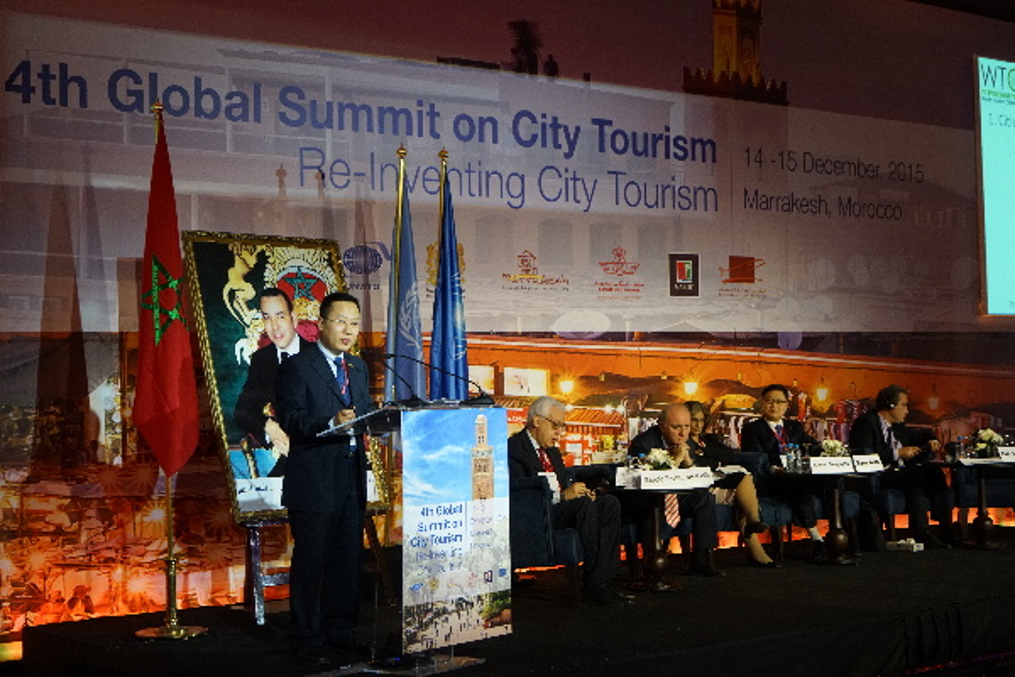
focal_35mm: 55
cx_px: 508
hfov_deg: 36.2
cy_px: 338
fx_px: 1551
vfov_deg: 24.6
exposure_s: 1/160
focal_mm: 55
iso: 2500
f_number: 4
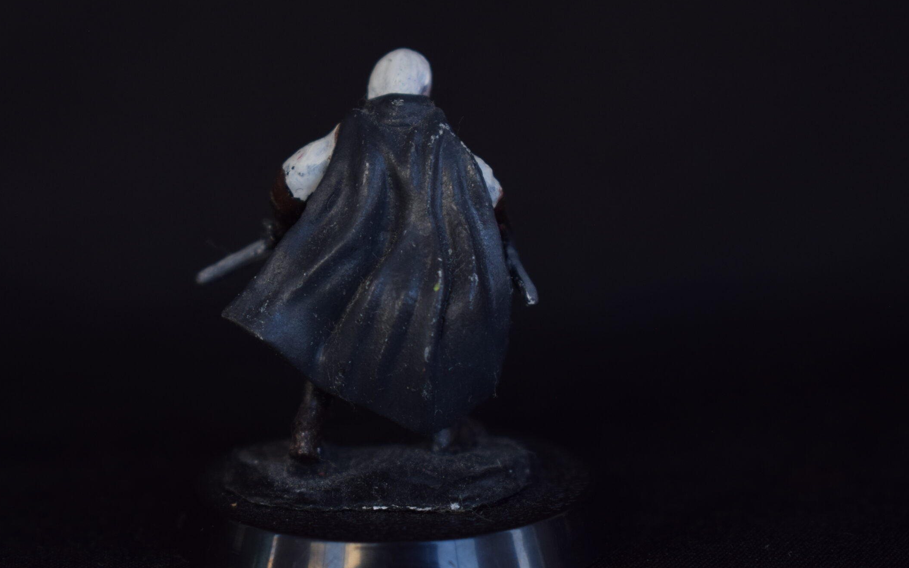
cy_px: 247
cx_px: 385
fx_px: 2517
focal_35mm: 102
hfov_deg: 20.5
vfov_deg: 12.9
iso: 400
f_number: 5.6
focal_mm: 55
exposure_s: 1/30
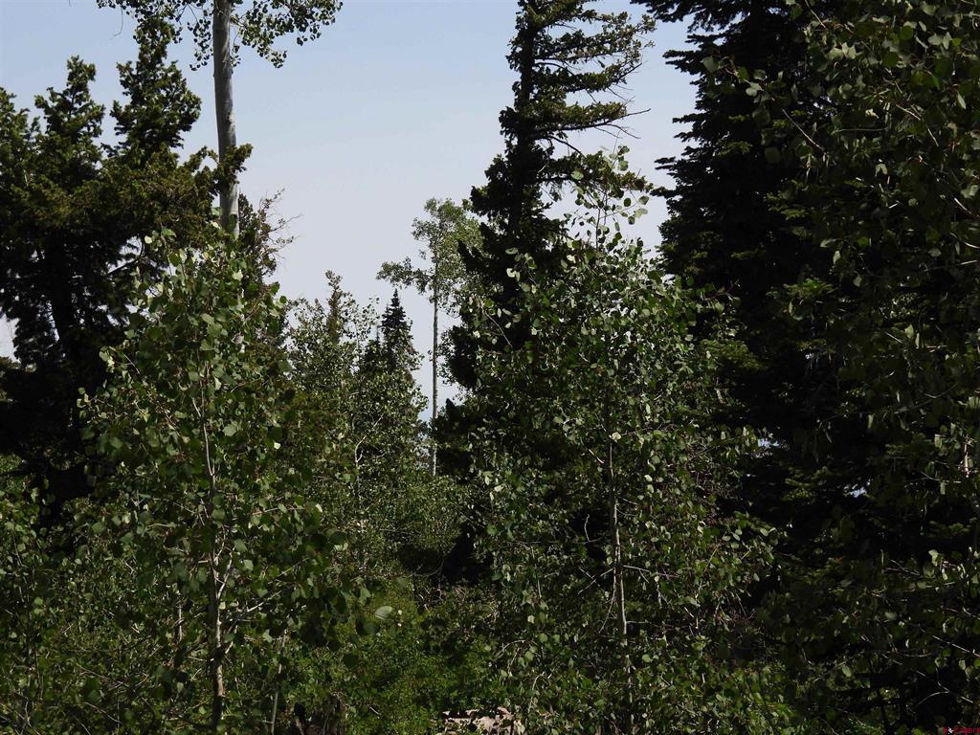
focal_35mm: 75
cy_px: 368
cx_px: 490
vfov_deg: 19.6
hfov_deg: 26.0
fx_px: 2123
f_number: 3.5
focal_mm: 13.4
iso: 100
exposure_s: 1/1250
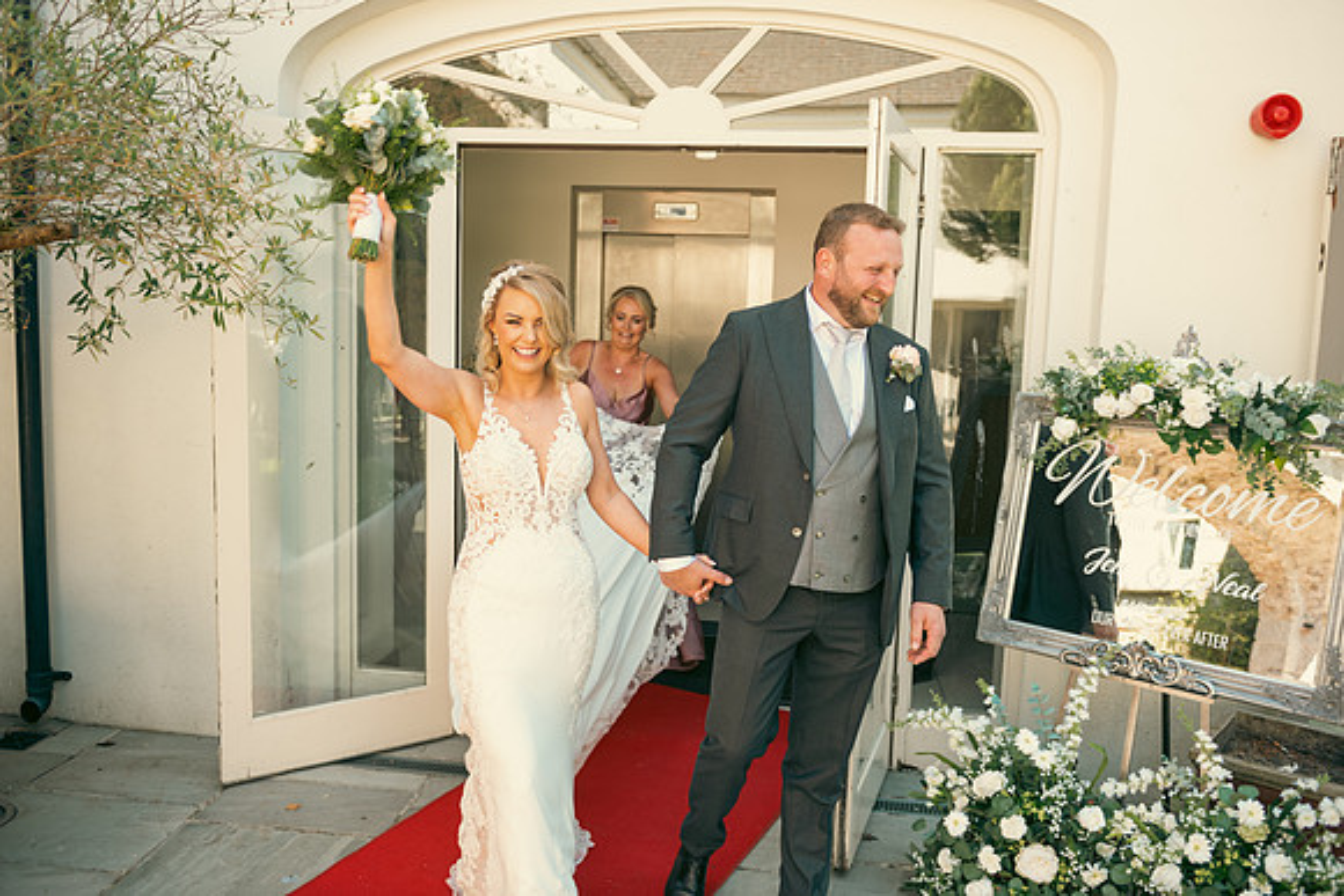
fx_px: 1083
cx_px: 672
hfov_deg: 63.6
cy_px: 448
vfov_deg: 45.0
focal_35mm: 29
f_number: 3.5
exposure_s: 1/160
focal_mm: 29
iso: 160
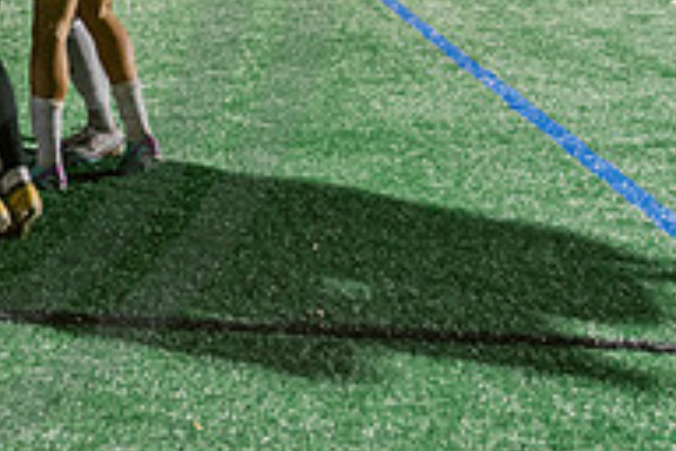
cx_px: -278
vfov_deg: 12.2
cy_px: -115
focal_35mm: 109
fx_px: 2047
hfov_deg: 17.3
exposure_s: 1/100
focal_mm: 36
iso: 2500
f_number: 3.2
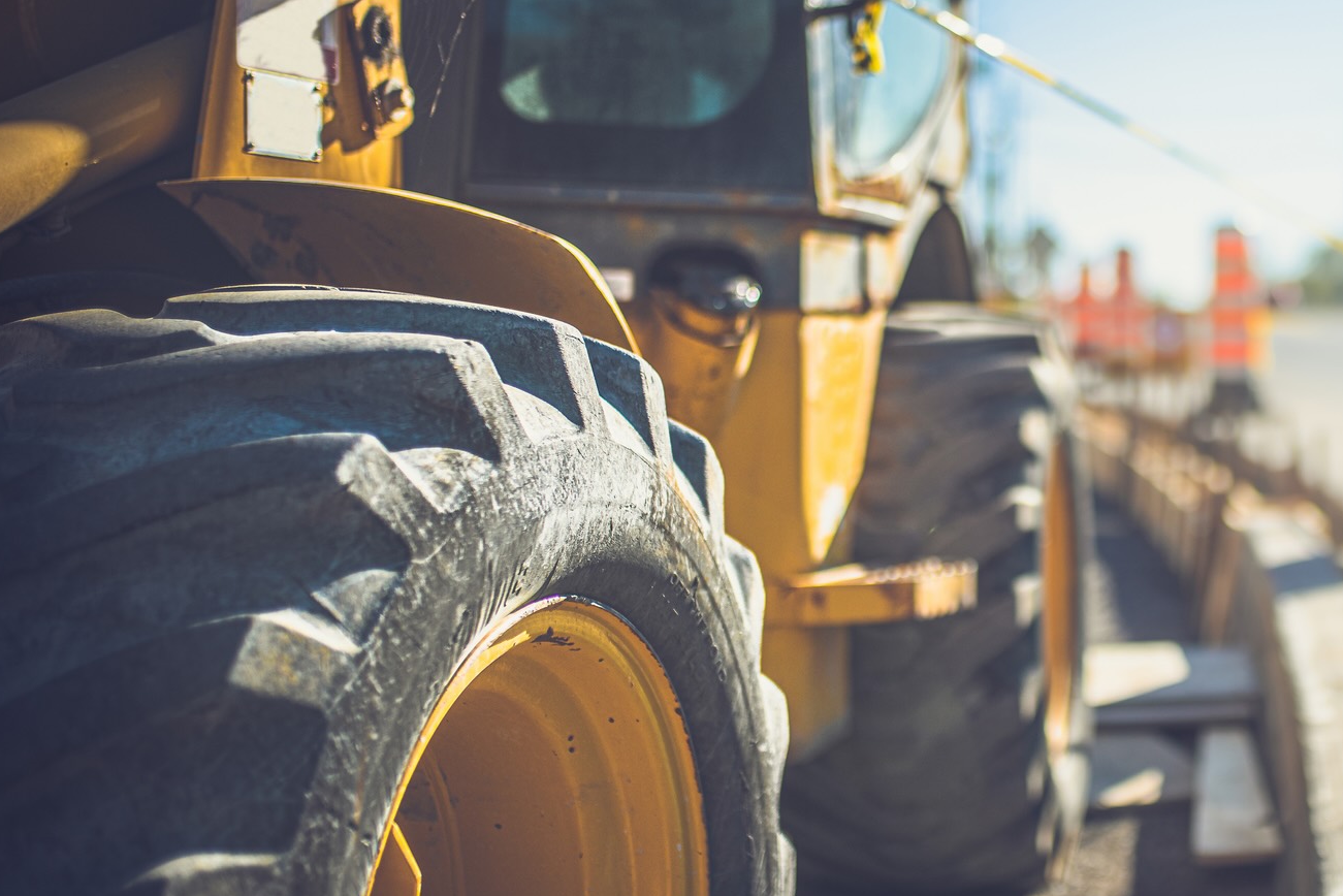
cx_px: 1081
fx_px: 2127
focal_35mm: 57
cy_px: 382
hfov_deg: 34.0
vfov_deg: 23.8
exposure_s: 1/5000
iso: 100
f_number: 1.4
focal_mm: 35
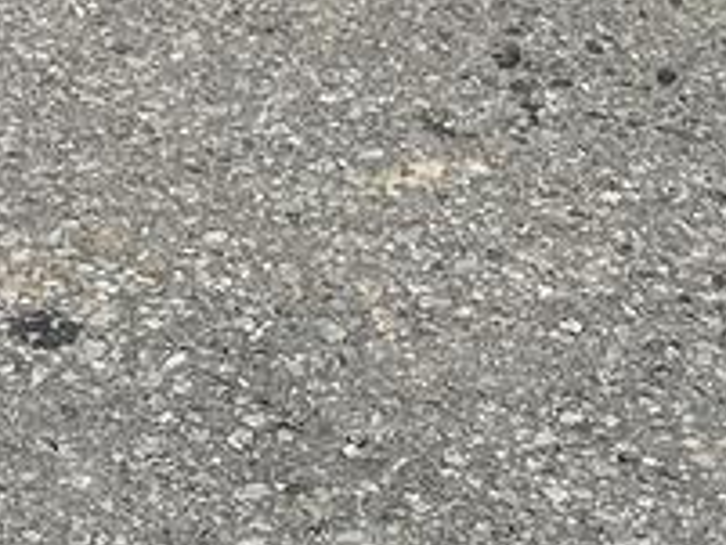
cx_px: -184
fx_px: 3211
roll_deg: +2.1
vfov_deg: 8.2
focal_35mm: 153
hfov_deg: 12.5
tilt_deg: -11.0
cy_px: -1101
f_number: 1.78
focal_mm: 6.86
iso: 80
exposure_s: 1/3356
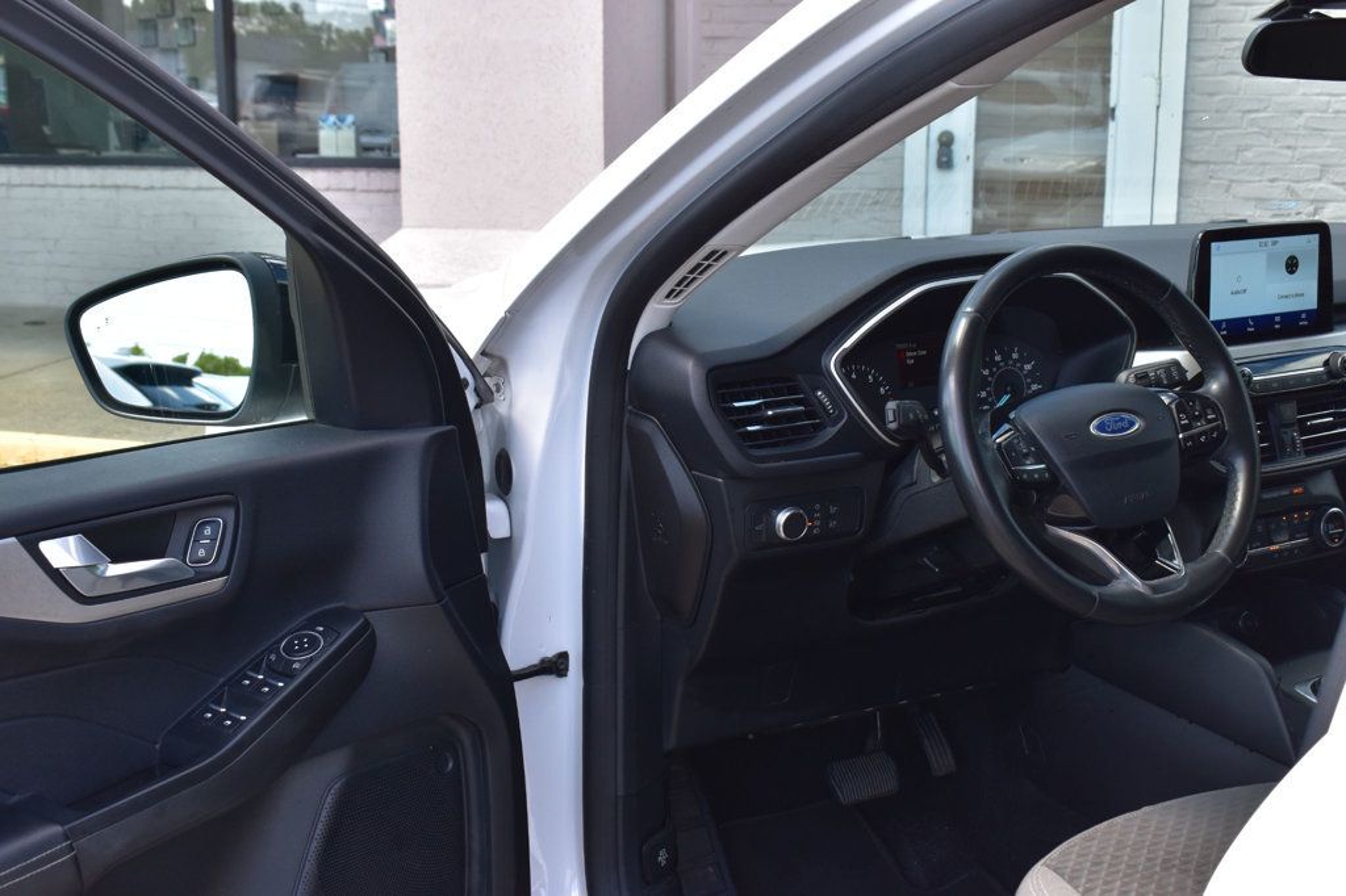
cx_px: 673
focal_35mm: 45
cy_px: 448
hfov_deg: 43.6
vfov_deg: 29.8
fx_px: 1682
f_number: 9
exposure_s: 1/160
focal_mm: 30
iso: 400
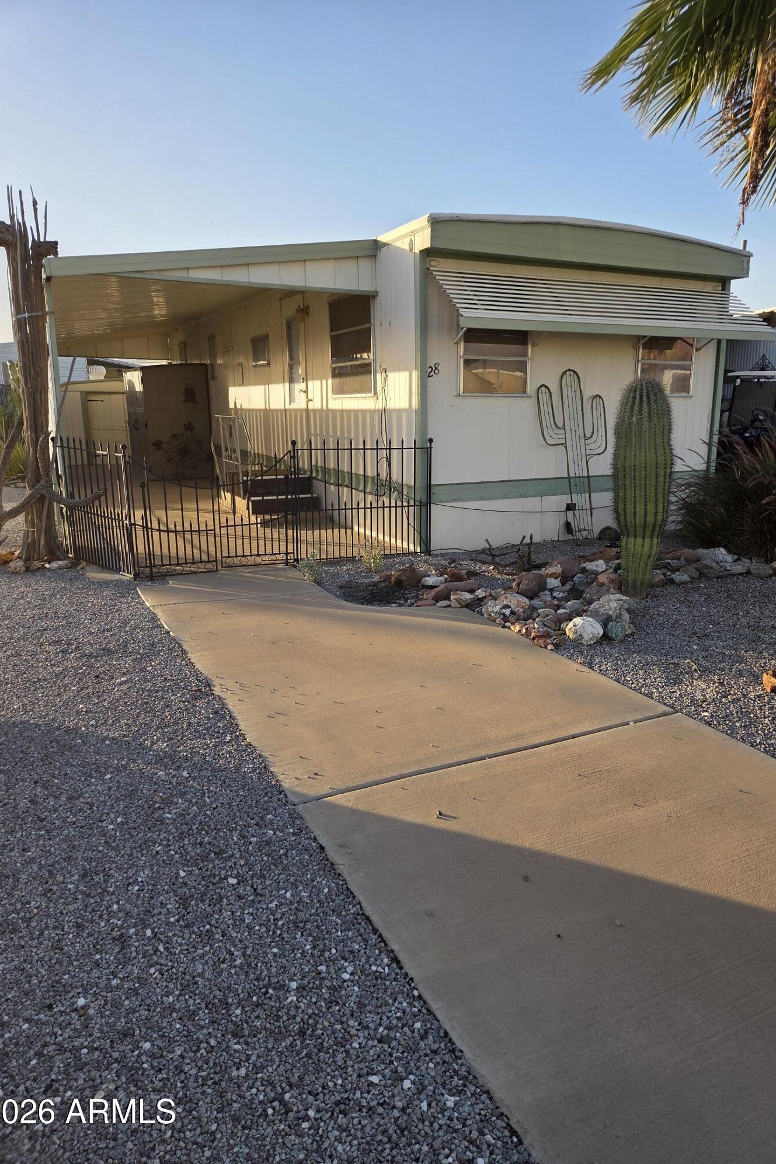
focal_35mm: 24
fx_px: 776
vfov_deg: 73.7
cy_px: 581
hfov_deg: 53.1
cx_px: 417
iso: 80
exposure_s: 1/1677
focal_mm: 5.4
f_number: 1.8
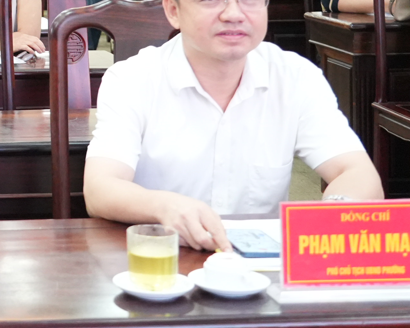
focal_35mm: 115
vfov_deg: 13.0
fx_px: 1395
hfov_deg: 15.3
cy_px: -76
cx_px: -219
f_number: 4
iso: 8000
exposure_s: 1/100
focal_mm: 34
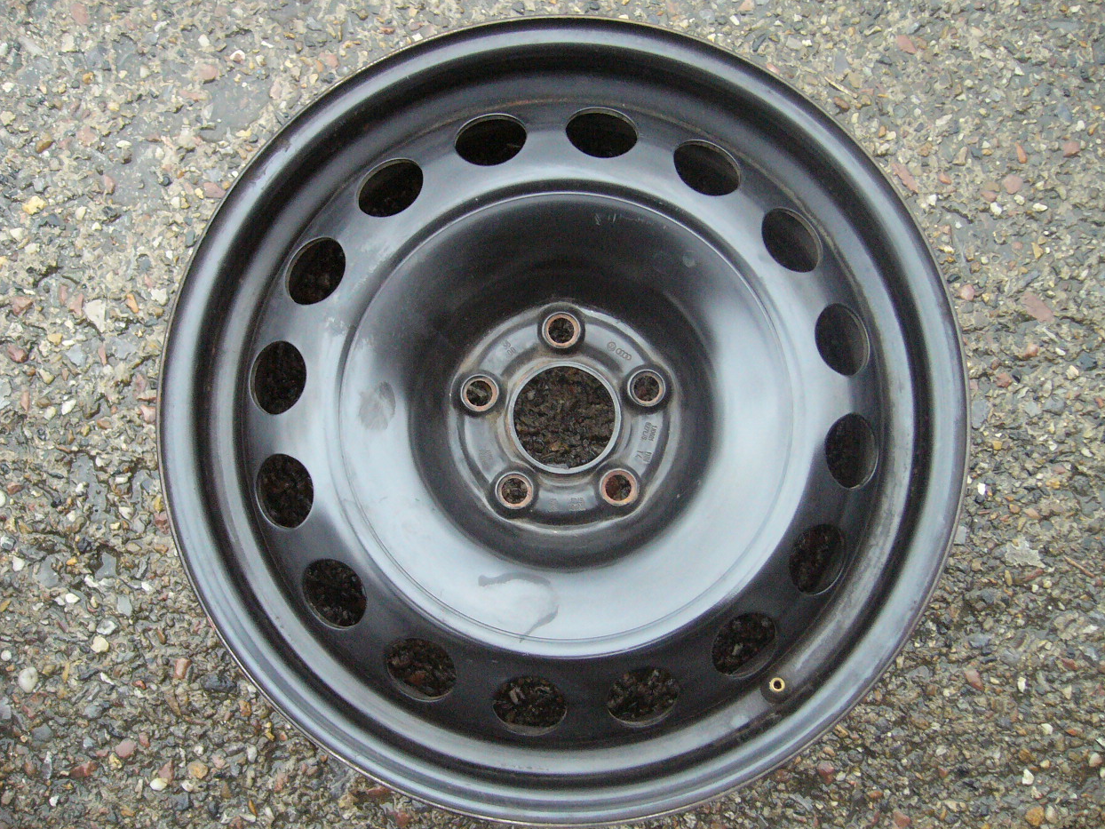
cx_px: 568
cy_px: 416
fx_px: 1149
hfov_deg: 51.3
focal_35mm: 36
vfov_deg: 39.7
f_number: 2.8
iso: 400
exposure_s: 1/200
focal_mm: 5.8
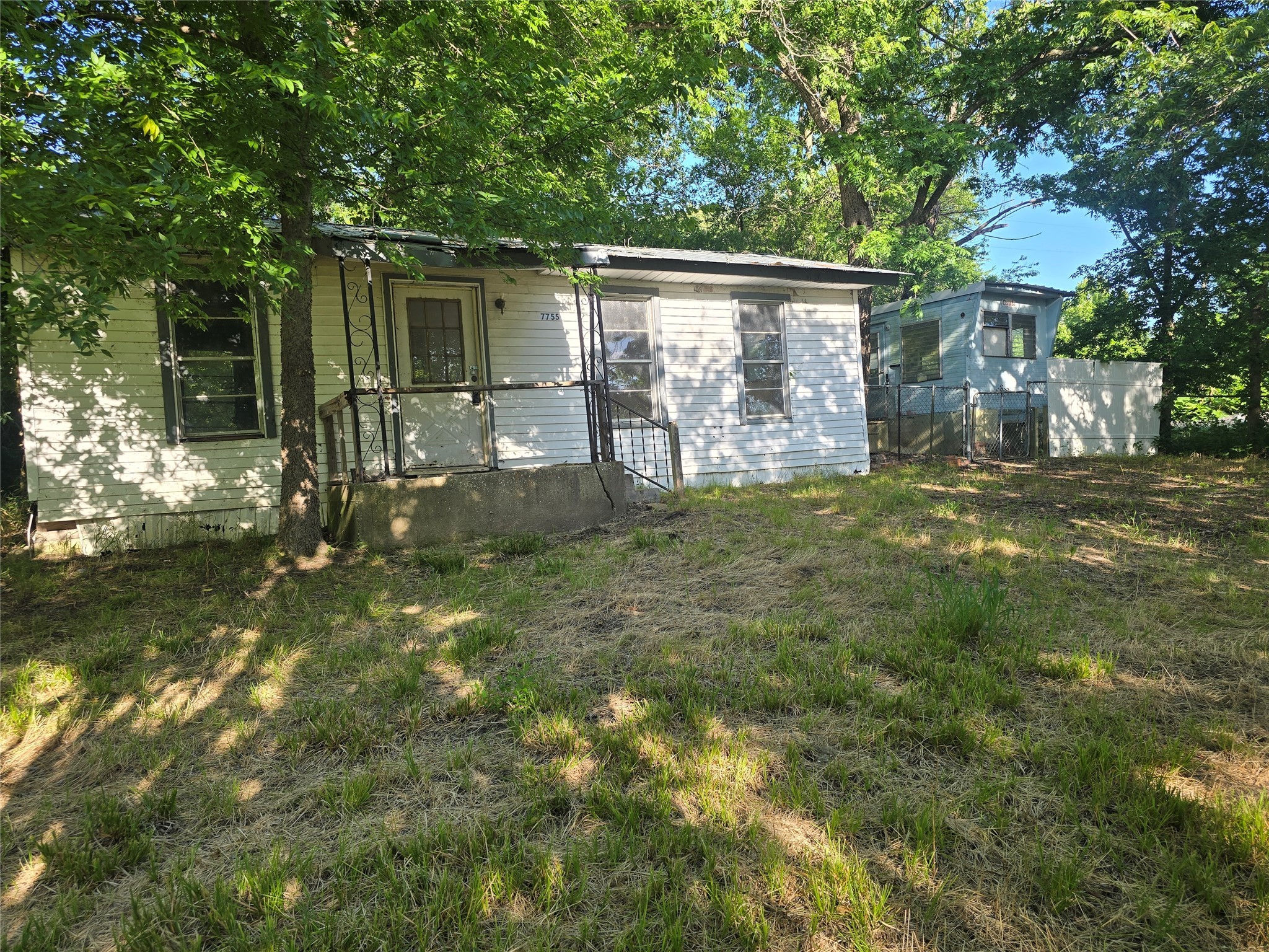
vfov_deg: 58.9
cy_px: 476
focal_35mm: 23
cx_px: 634
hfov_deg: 73.9
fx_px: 843
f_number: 1.7
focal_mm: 6.3
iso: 12
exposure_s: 1/214
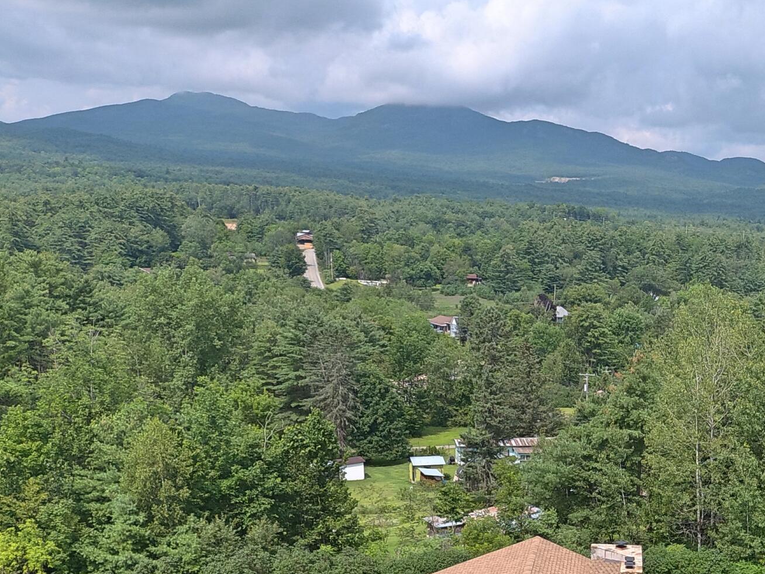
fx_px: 862
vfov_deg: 34.4
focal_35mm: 39
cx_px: 662
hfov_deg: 44.3
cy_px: 535
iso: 100
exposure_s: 1/782
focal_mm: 3.15
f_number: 2.8
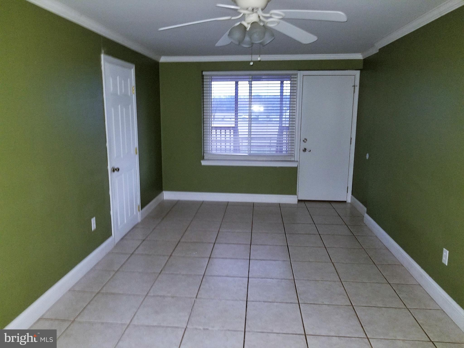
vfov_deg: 53.1
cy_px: 174
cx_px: 232
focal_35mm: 26
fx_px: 349
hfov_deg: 67.3
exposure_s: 1/10
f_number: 1.7
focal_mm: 4.25
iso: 250
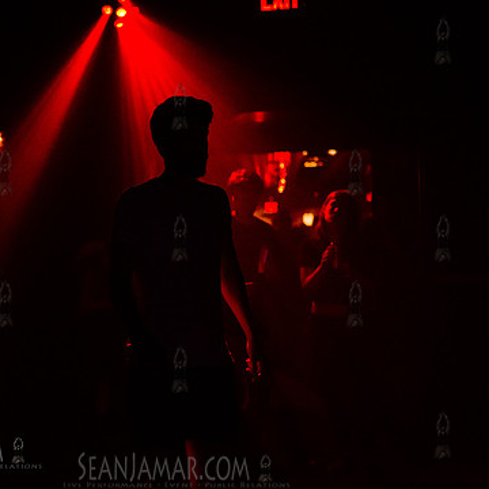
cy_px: 237
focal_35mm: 48
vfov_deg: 35.4
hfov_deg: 35.1
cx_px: 179
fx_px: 767
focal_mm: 35
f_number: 2.2
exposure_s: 1/125
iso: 5000
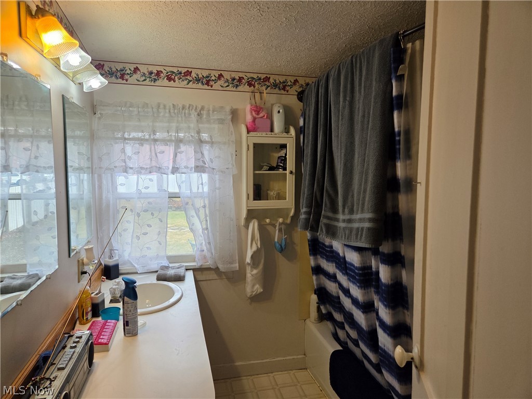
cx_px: 266
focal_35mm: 23
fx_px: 353
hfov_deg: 73.9
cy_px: 200
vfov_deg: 58.9
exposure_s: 1/120
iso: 250
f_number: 1.8
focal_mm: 5.4
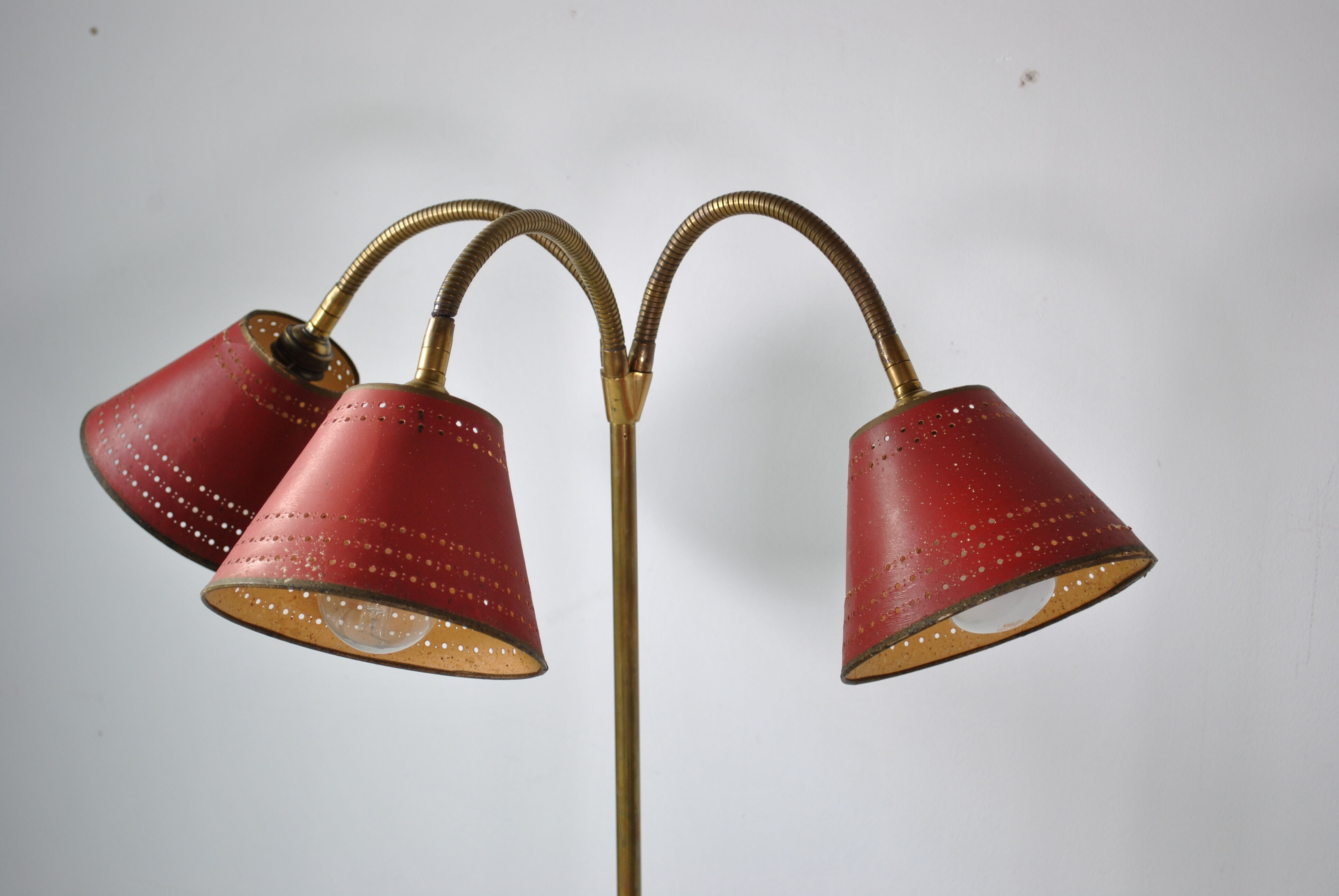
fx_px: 2681
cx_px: 670
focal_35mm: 72
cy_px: 448
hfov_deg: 28.0
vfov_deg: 19.0
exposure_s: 1/80
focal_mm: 48
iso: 200
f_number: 5.3
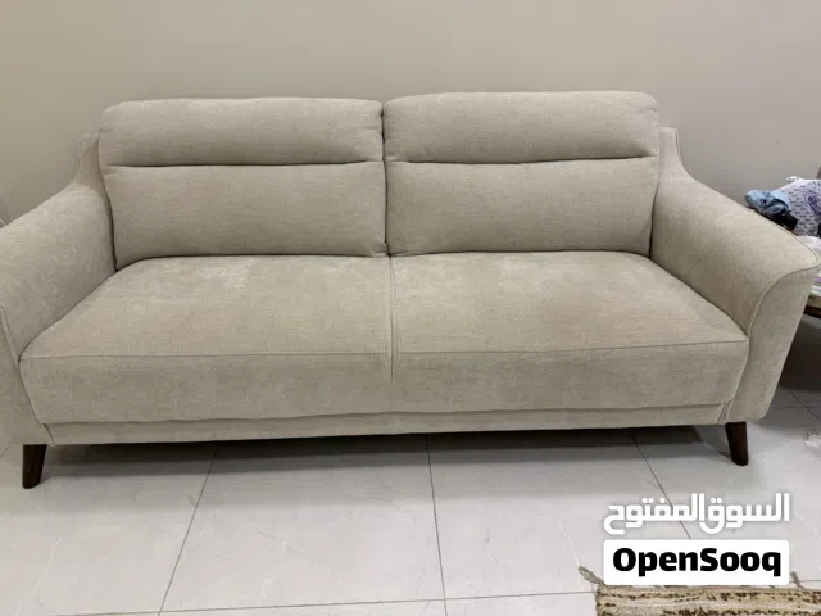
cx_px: 410
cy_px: 308
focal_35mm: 24
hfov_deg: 71.6
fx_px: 569
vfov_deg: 56.8
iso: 200
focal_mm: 6.76
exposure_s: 1/70
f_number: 1.78
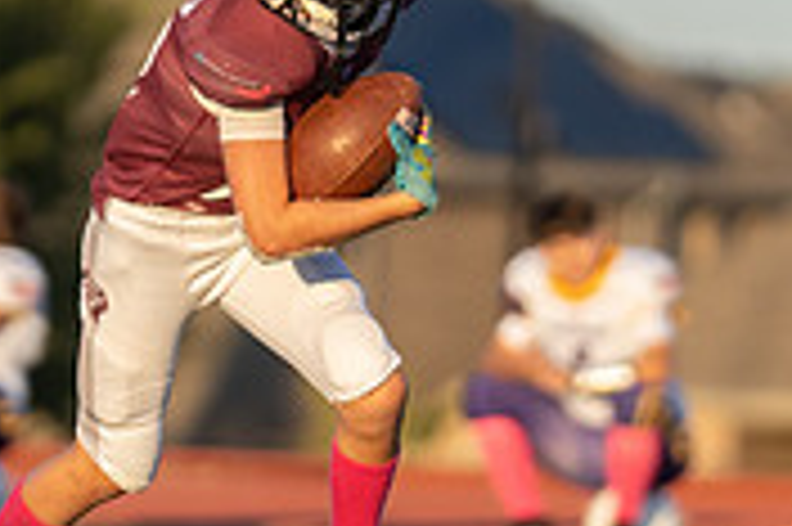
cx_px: 327
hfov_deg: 2.0
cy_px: 137
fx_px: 23034
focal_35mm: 1048
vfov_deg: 1.3
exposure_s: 1/2000
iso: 250
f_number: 2.8
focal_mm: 200
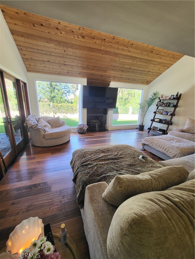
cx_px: 98
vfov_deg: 106.2
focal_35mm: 13
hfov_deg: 89.9
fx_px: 98
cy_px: 130
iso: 64
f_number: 2.2
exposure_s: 1/60
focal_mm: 1.74
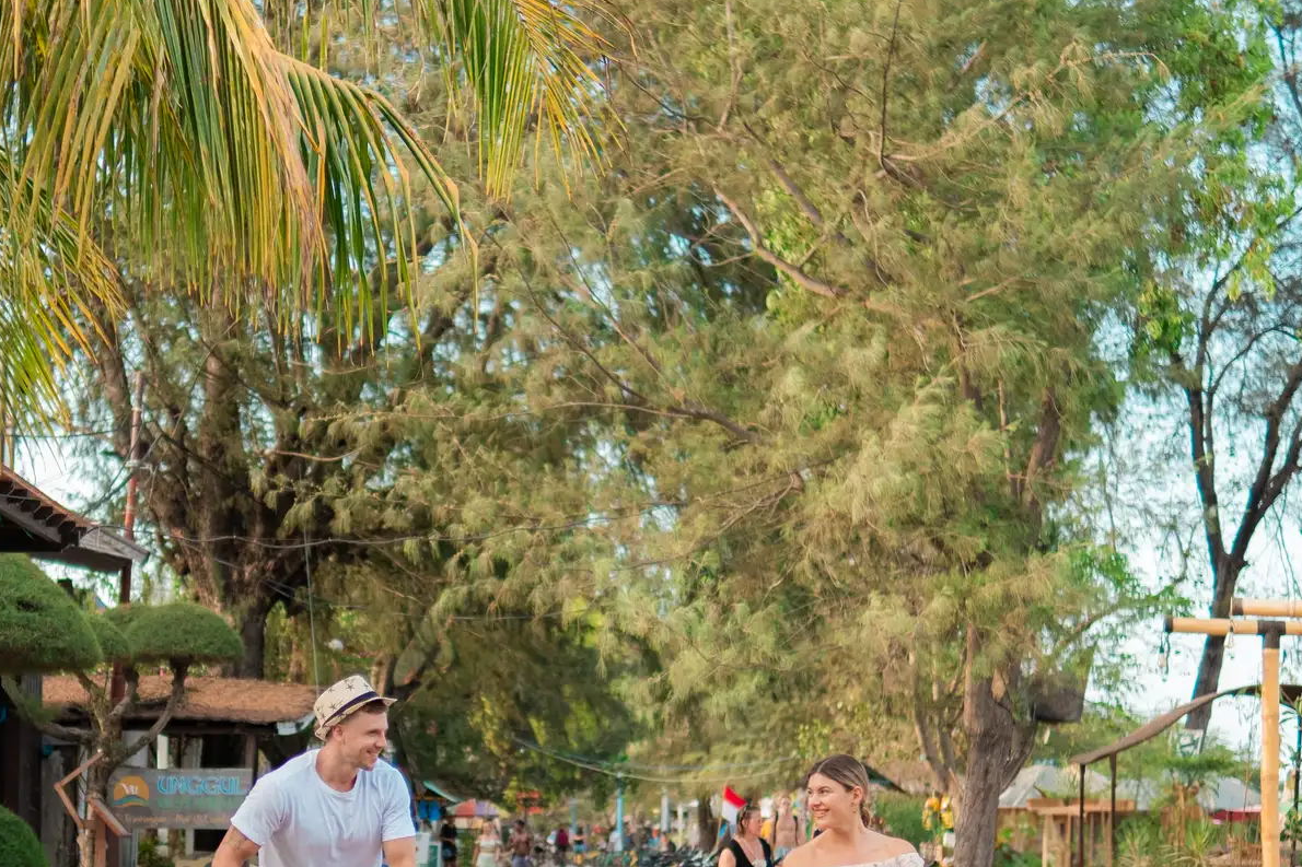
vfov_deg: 16.2
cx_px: 333
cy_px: 600
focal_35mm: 84
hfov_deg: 24.0
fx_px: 3037
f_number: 1.4
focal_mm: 33
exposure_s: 1/1000
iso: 160
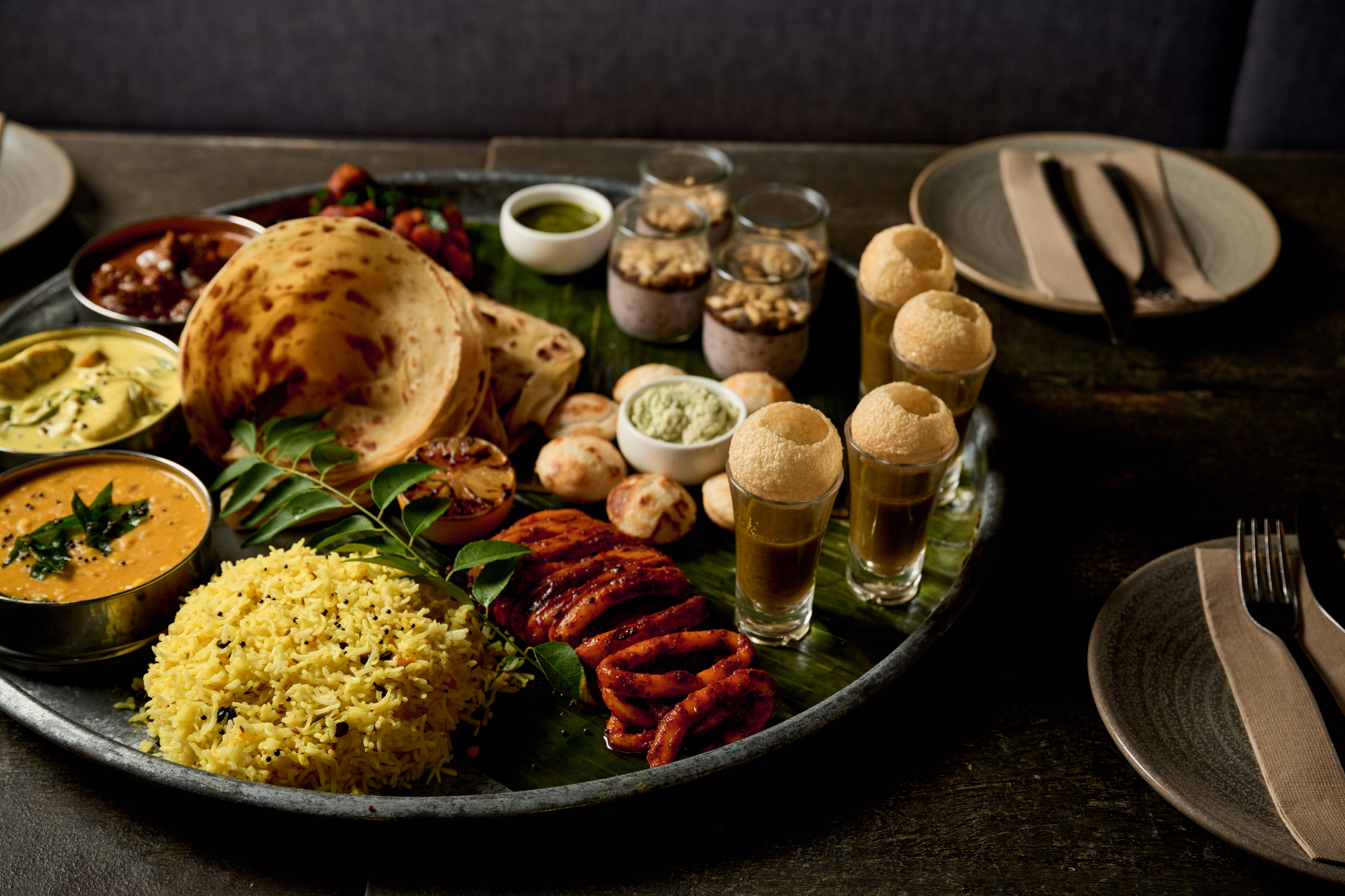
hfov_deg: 42.7
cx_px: 672
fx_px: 1718
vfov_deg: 29.2
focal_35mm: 46
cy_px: 448
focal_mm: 46
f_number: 5
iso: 320
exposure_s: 1/160
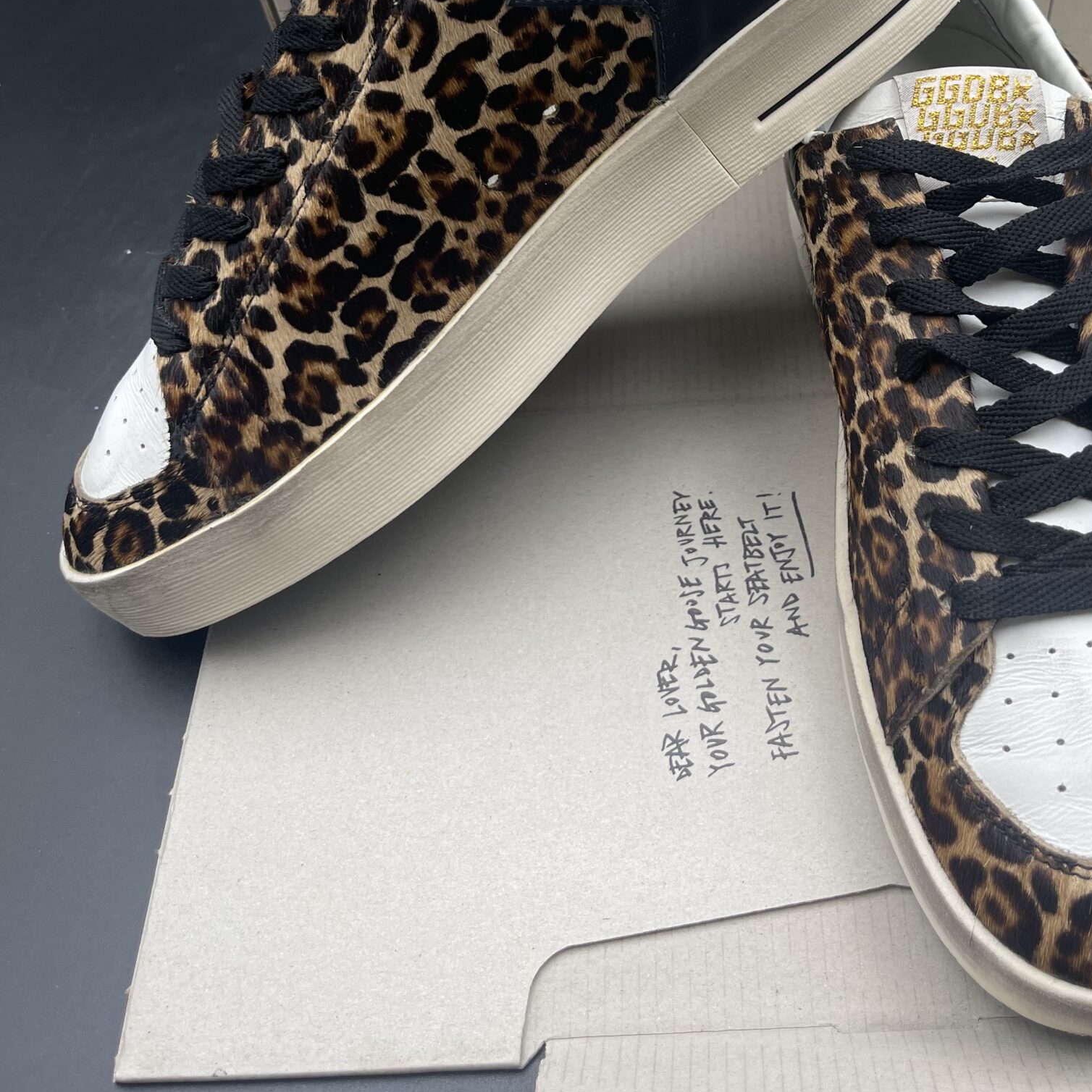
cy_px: 283
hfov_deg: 42.5
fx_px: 1392
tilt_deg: -49.9
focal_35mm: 39
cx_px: 684
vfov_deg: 41.7
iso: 32
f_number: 1.6
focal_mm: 5.1
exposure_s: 1/391
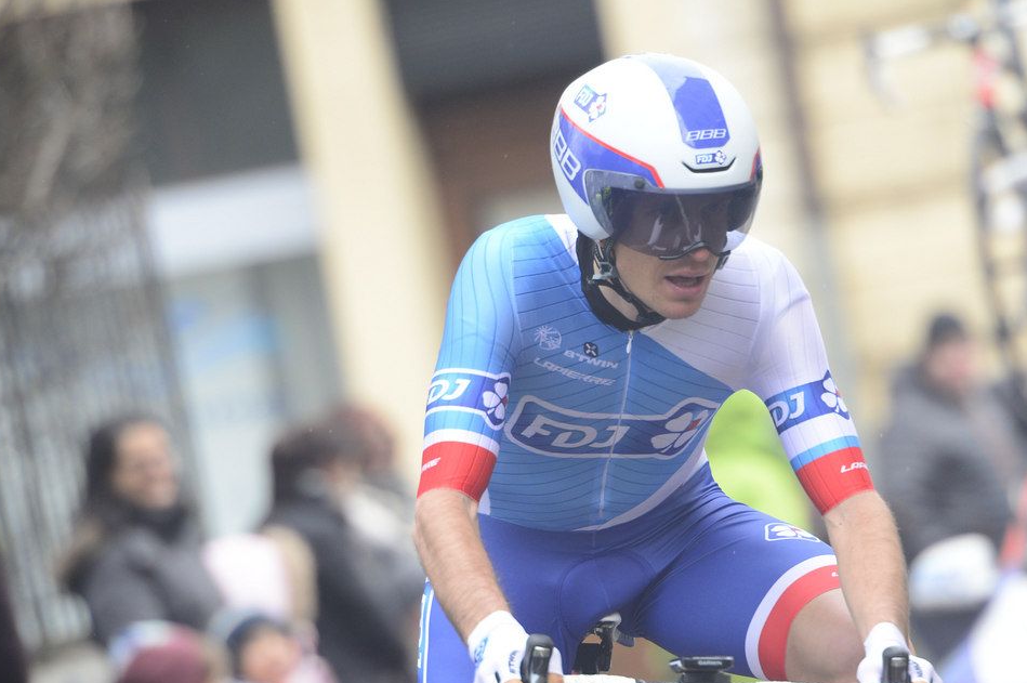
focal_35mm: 506
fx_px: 14422
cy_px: 429
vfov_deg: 2.7
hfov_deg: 4.1
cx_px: 640
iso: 1250
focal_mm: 400
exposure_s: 1/1000
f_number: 6.3
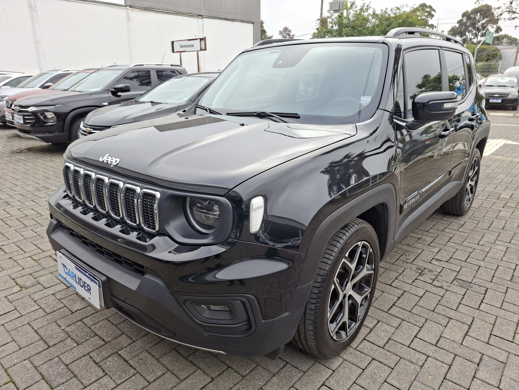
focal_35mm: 23
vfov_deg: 58.9
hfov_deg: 73.9
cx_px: 260
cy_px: 195
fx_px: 345
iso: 50
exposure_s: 1/345
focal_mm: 5.54
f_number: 1.8
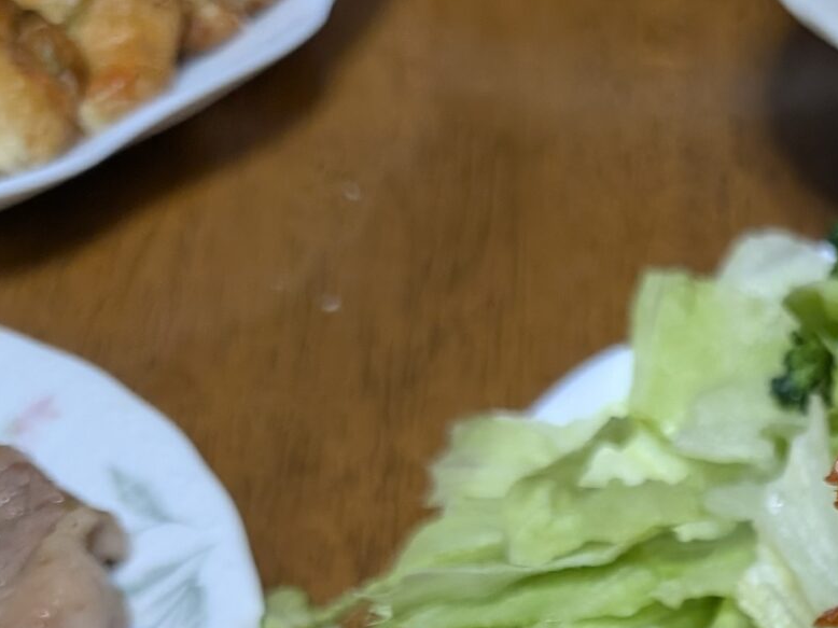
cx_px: 1134
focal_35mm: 79
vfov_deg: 17.3
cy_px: 861
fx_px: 1912
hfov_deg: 21.9
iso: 84
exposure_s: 1/50
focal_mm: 4.53
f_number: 1.7
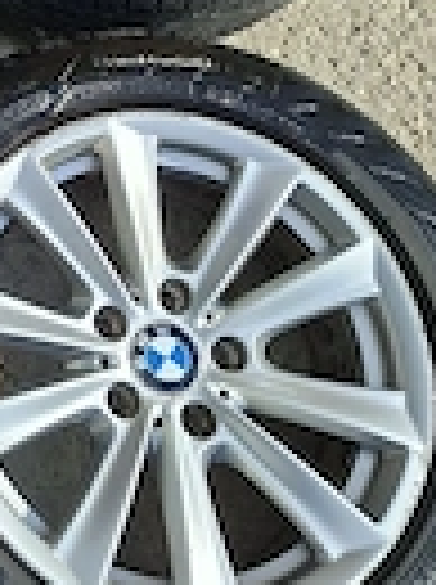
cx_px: -198
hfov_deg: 18.5
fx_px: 1196
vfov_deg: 25.8
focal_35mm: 71
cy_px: -22
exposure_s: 1/3333
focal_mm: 5.54
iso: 50
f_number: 1.8
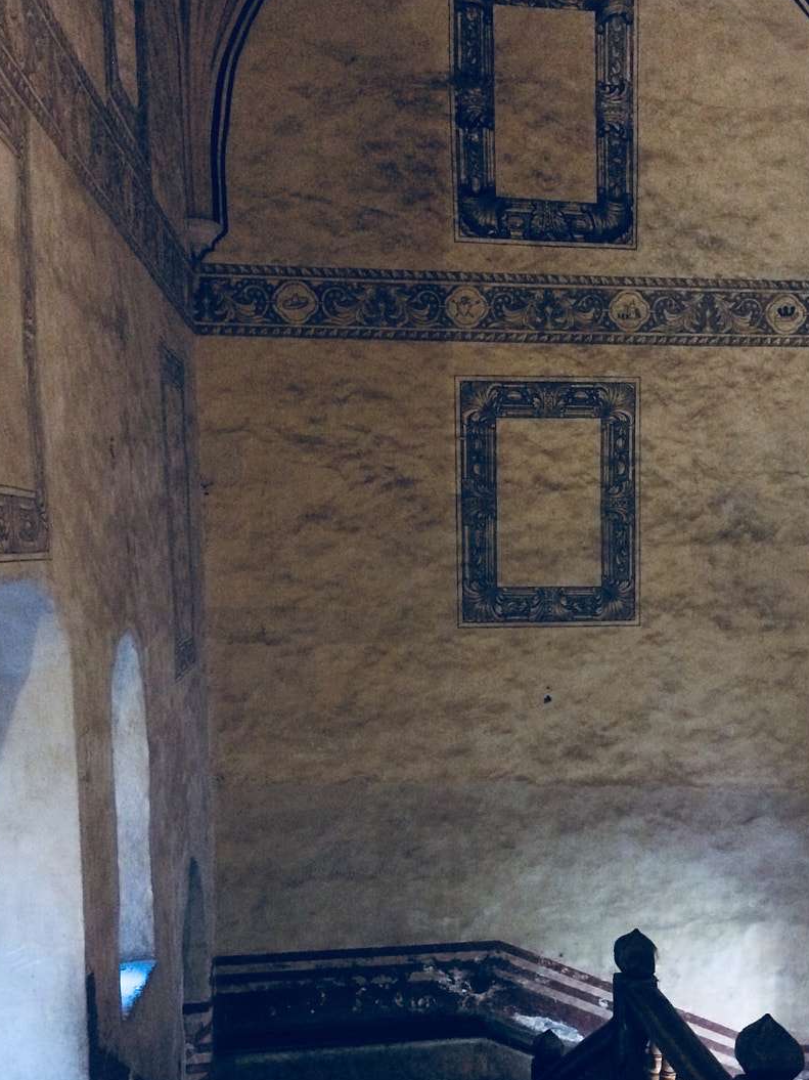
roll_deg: -0.5
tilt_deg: -6.7
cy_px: 710
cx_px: 569
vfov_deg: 42.4
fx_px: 1371
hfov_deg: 32.5
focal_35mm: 44
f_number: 2.2
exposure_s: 1/15
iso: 500
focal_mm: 4.15
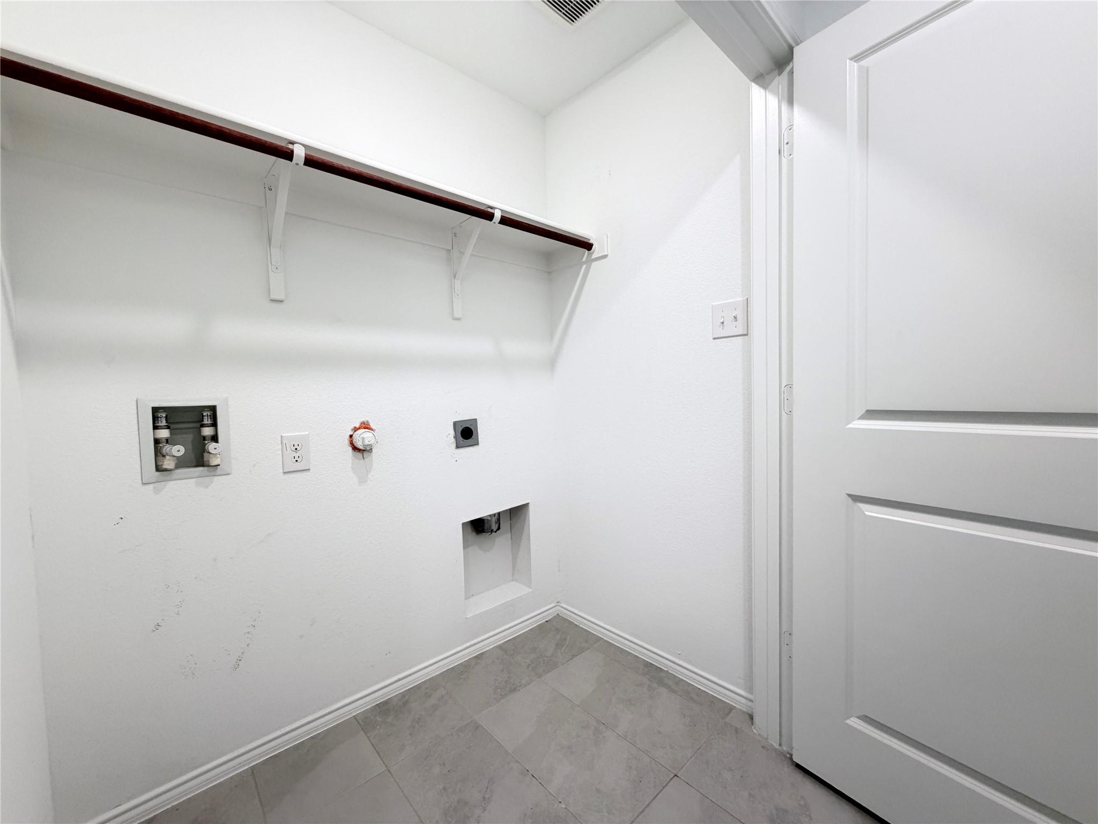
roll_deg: +1.7
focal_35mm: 14
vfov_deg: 85.7
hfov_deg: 102.1
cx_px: 549
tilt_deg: -3.2
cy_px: 412
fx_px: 444
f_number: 2.2
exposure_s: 1/60
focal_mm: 2.22
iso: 200
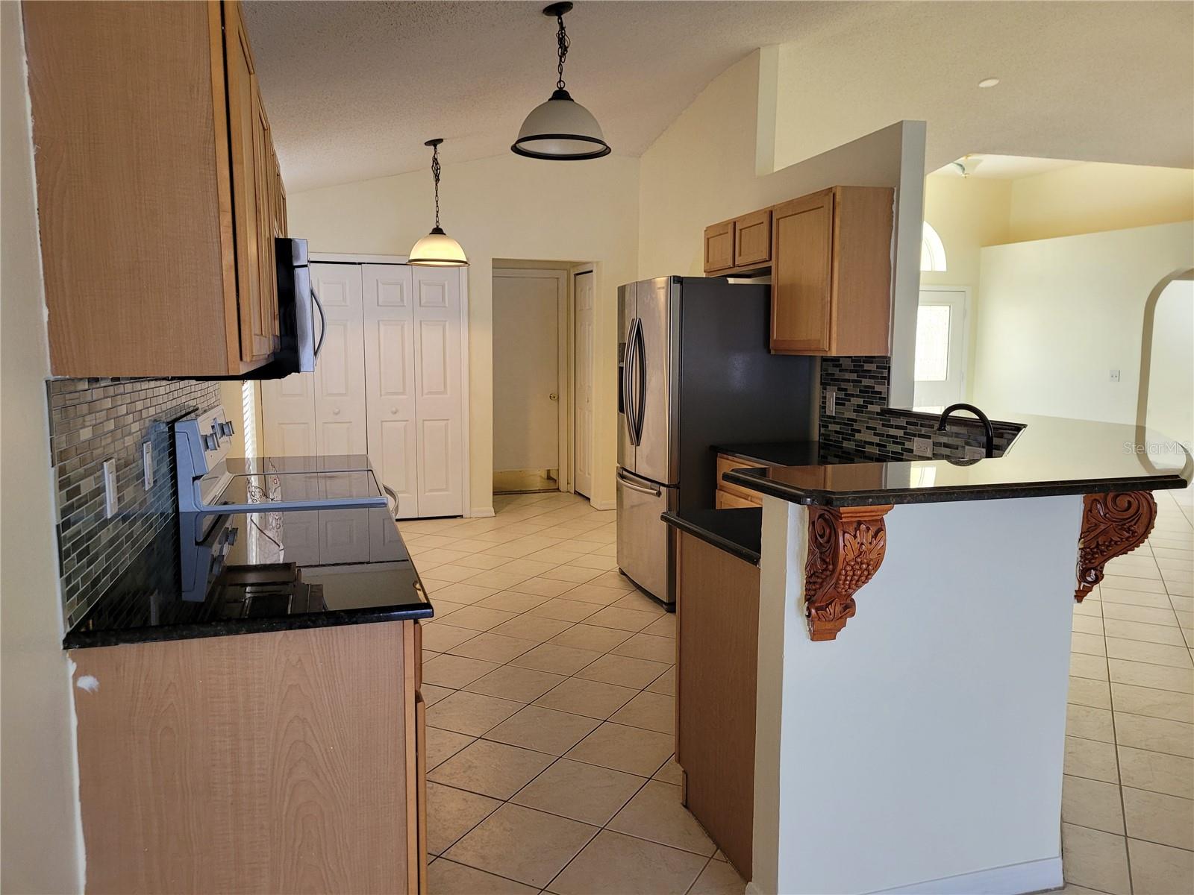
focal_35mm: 26
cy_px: 448
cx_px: 597
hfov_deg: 67.3
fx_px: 897
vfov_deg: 53.1
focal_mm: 5.4
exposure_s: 1/119
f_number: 1.8
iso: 250
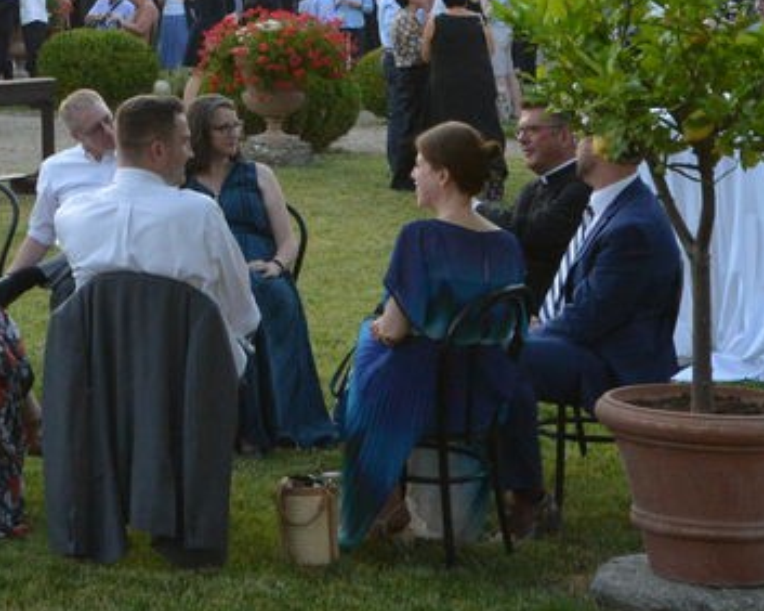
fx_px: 2599
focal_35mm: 115
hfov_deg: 16.3
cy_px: -337
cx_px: -56
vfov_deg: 12.6
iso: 2000
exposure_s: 1/400
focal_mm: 30
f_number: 10
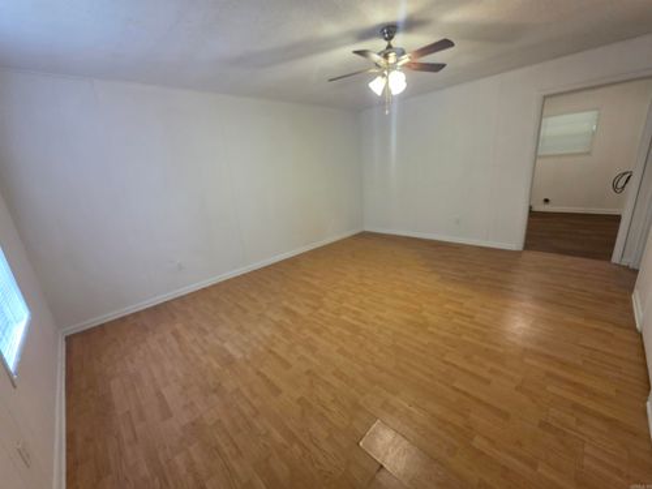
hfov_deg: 106.2
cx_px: 326
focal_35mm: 13
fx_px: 245
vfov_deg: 89.9
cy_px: 244
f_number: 1.9
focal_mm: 2.2
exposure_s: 1/60
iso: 250
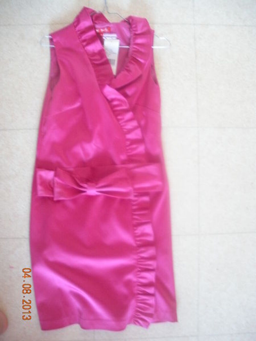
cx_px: 128
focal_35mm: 36
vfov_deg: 51.4
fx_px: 355
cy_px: 170
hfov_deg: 39.7
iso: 449
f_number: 3.5
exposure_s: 1/8
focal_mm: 6.3
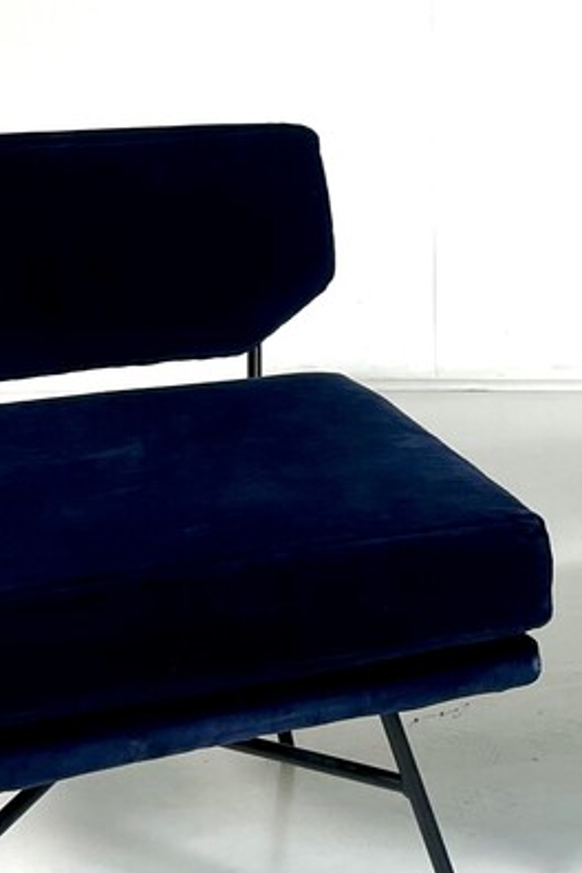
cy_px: 236
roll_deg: +0.7
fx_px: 1988
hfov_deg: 16.3
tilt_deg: -10.8
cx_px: 604
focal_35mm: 82
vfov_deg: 24.5
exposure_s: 1/121
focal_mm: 5.7
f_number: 1.5
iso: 80
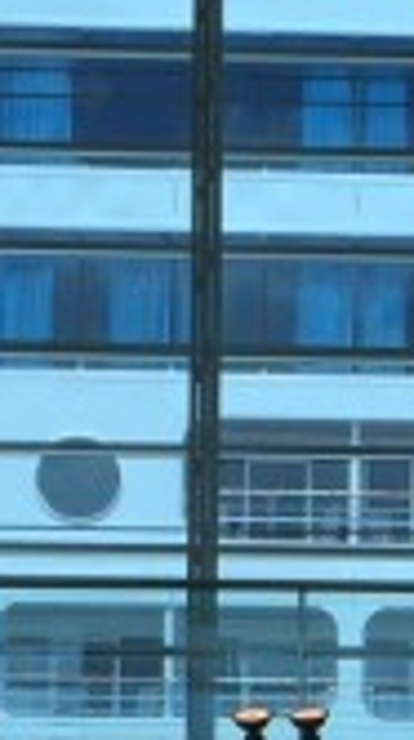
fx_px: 3093
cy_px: 970
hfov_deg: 7.4
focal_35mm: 158
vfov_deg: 13.1
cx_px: 761
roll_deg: -1.0
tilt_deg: +4.2
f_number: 2.2
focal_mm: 4.15
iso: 32
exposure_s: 1/898
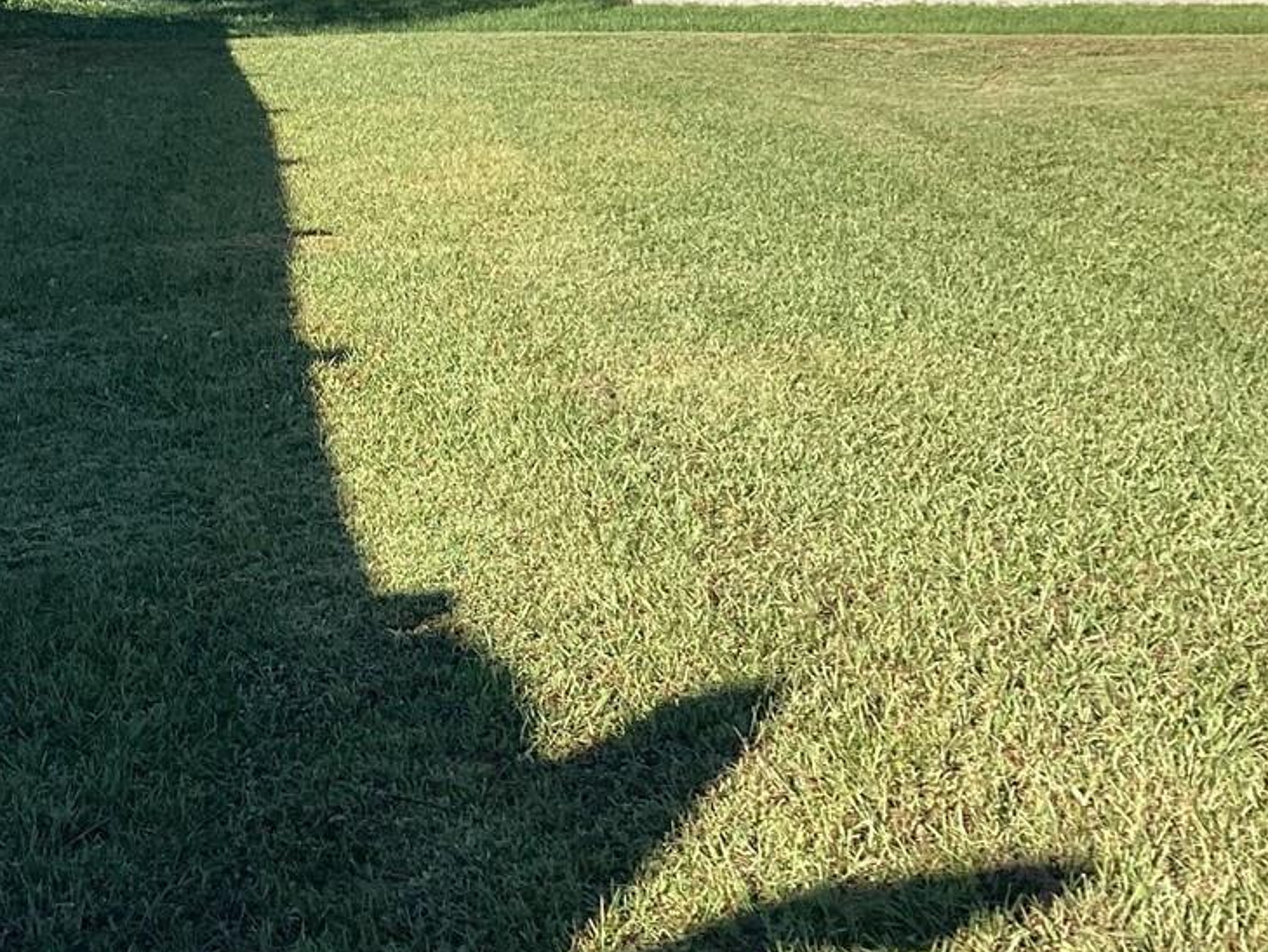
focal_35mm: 68
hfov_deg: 28.5
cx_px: 496
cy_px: 263
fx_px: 2491
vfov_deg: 21.5
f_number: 2.4
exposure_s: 1/823
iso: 25
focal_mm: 3.3
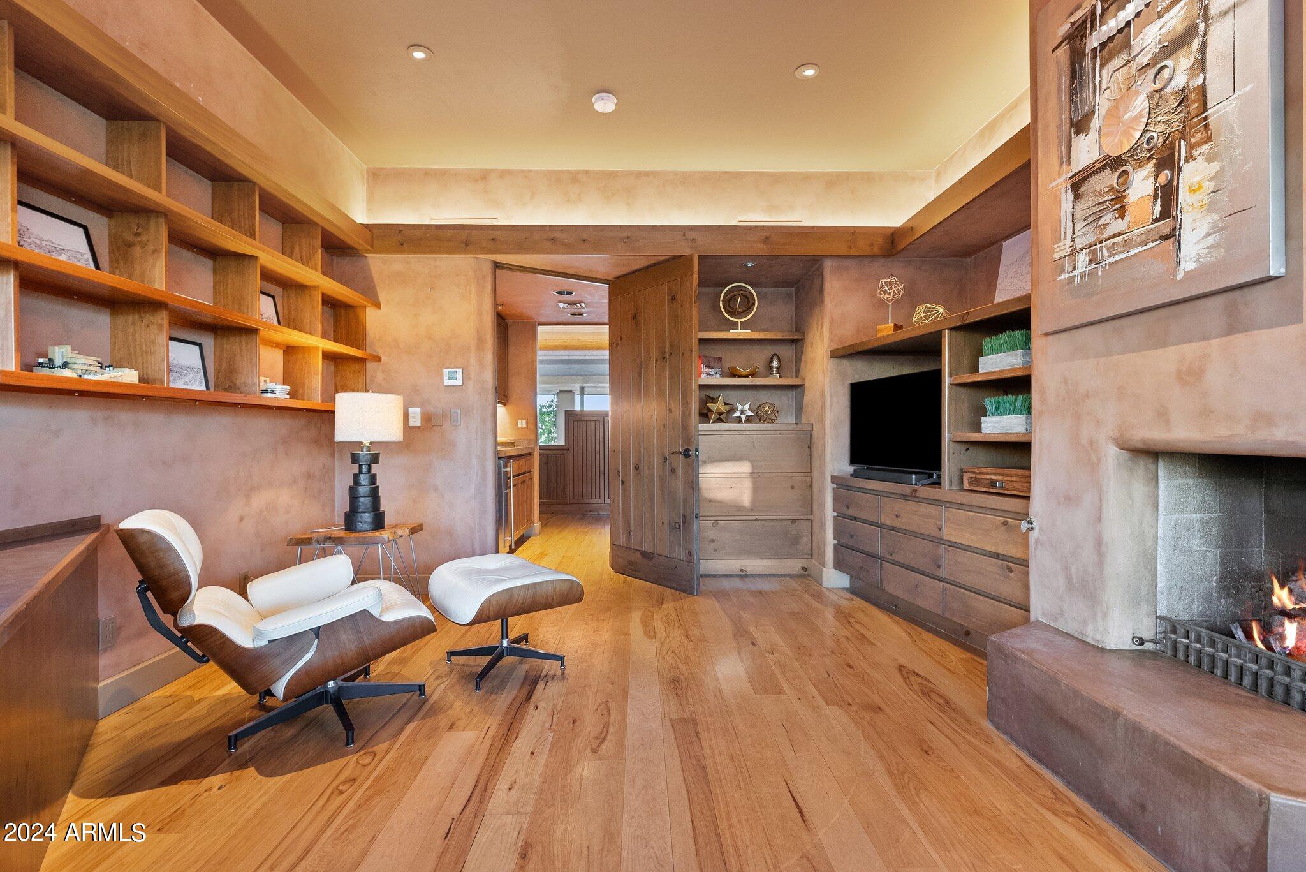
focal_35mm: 16
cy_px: 436
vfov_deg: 73.8
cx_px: 653
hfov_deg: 96.7
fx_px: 581
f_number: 6.3
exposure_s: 1/15
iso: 5000
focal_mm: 16
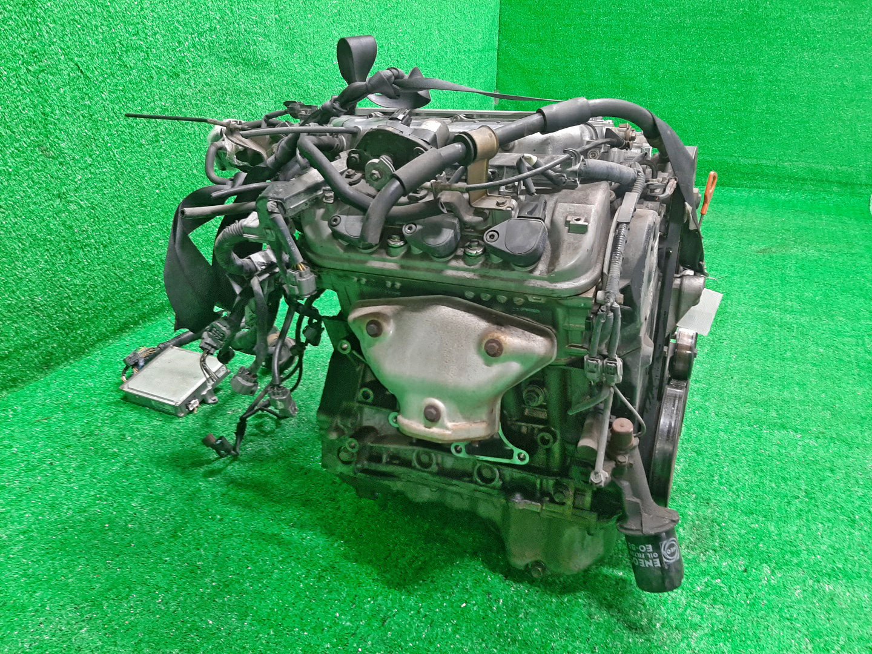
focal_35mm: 26
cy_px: 327
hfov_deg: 67.3
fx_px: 655
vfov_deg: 53.1
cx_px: 436
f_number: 1.7
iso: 184
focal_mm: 3.93
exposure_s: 1/33
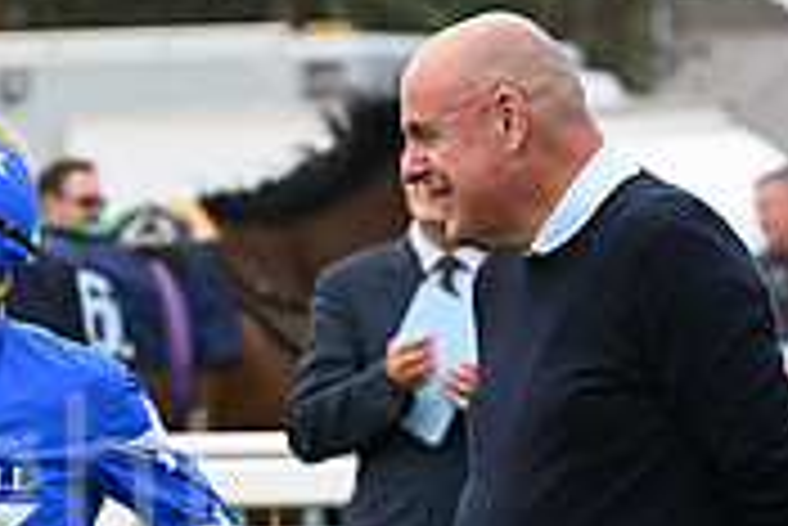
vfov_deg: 2.4
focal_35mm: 579
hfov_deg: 3.6
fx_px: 12684
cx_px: -36
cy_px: 767
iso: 640
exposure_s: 1/500
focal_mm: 175
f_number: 5.6
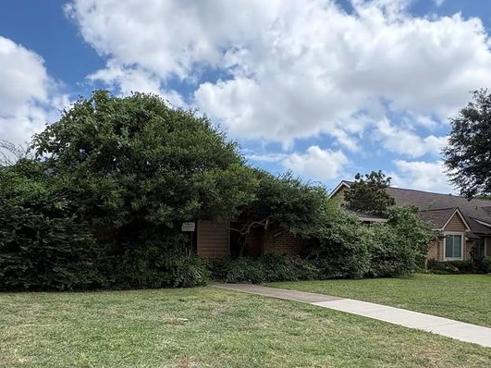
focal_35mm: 27
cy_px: 257
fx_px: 383
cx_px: 202
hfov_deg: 64.9
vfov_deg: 50.0
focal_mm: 2.22
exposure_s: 1/1094
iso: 64
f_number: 2.2
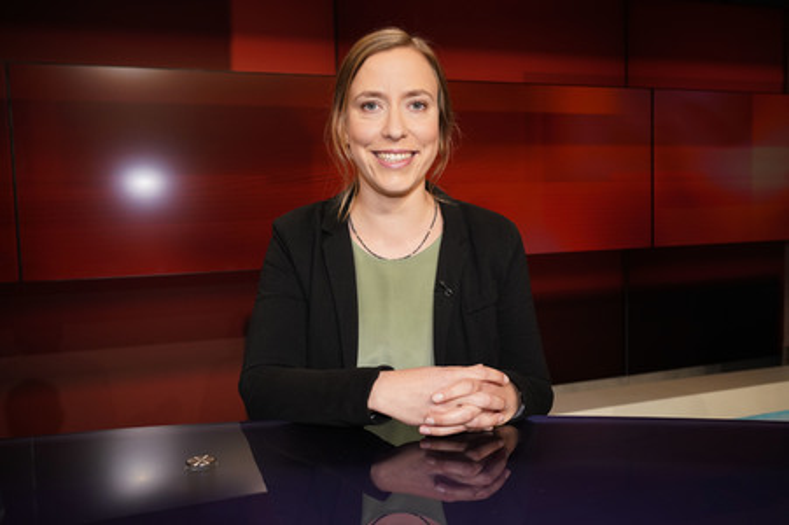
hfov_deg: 62.0
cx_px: 394
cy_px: 262
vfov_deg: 43.5
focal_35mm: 30
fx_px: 657
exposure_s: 1/200
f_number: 5.6
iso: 2000
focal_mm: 30
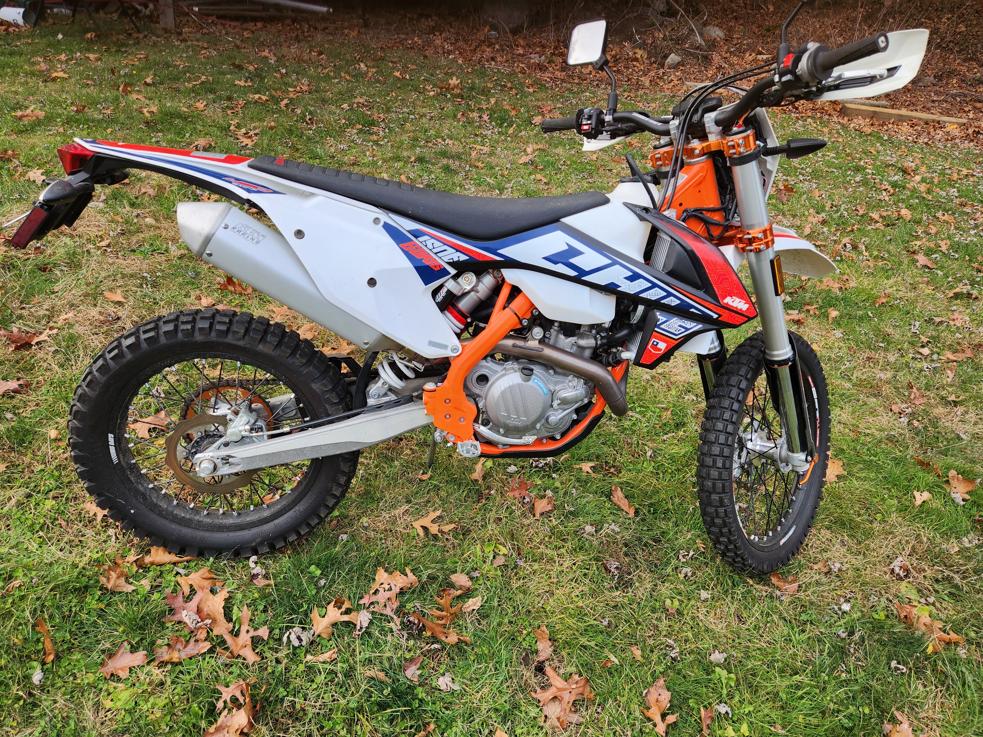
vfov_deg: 58.9
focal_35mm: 23
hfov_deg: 73.9
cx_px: 492
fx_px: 653
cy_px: 368
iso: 20
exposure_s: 1/180
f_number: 1.8
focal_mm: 5.4
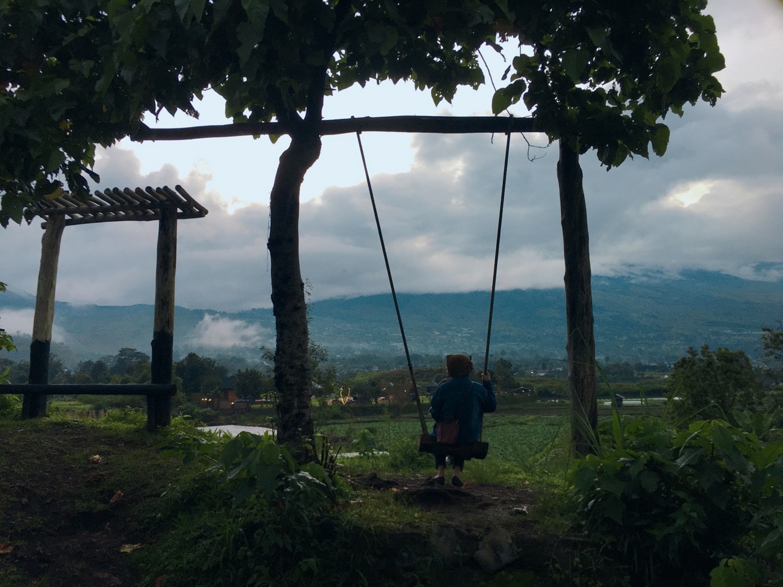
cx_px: 392
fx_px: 656
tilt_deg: +9.5
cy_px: 294
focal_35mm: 29
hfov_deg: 61.7
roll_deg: +2.2
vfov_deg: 48.2
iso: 40
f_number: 2.2
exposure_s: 1/100
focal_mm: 4.15
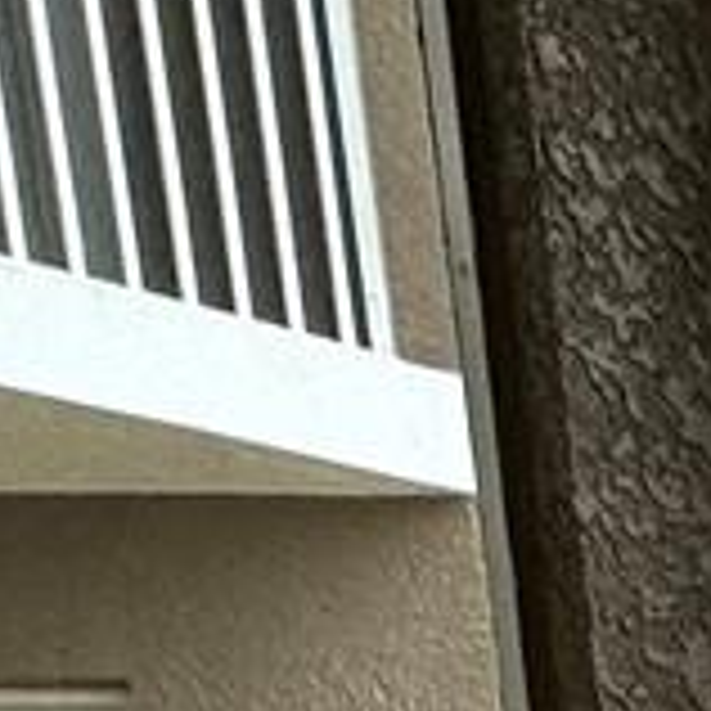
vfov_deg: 9.7
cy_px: 2304
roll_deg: +0.4
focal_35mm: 125
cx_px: 1818
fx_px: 2905
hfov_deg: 11.2
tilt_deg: -16.6
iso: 160
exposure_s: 1/120
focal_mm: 2.22
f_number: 2.2
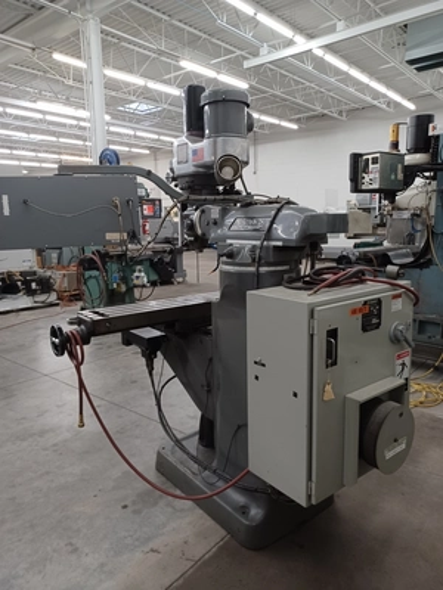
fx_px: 427
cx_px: 222
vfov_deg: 69.4
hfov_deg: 54.9
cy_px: 295
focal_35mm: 25
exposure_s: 1/30
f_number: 1.8
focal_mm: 4.6
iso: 400
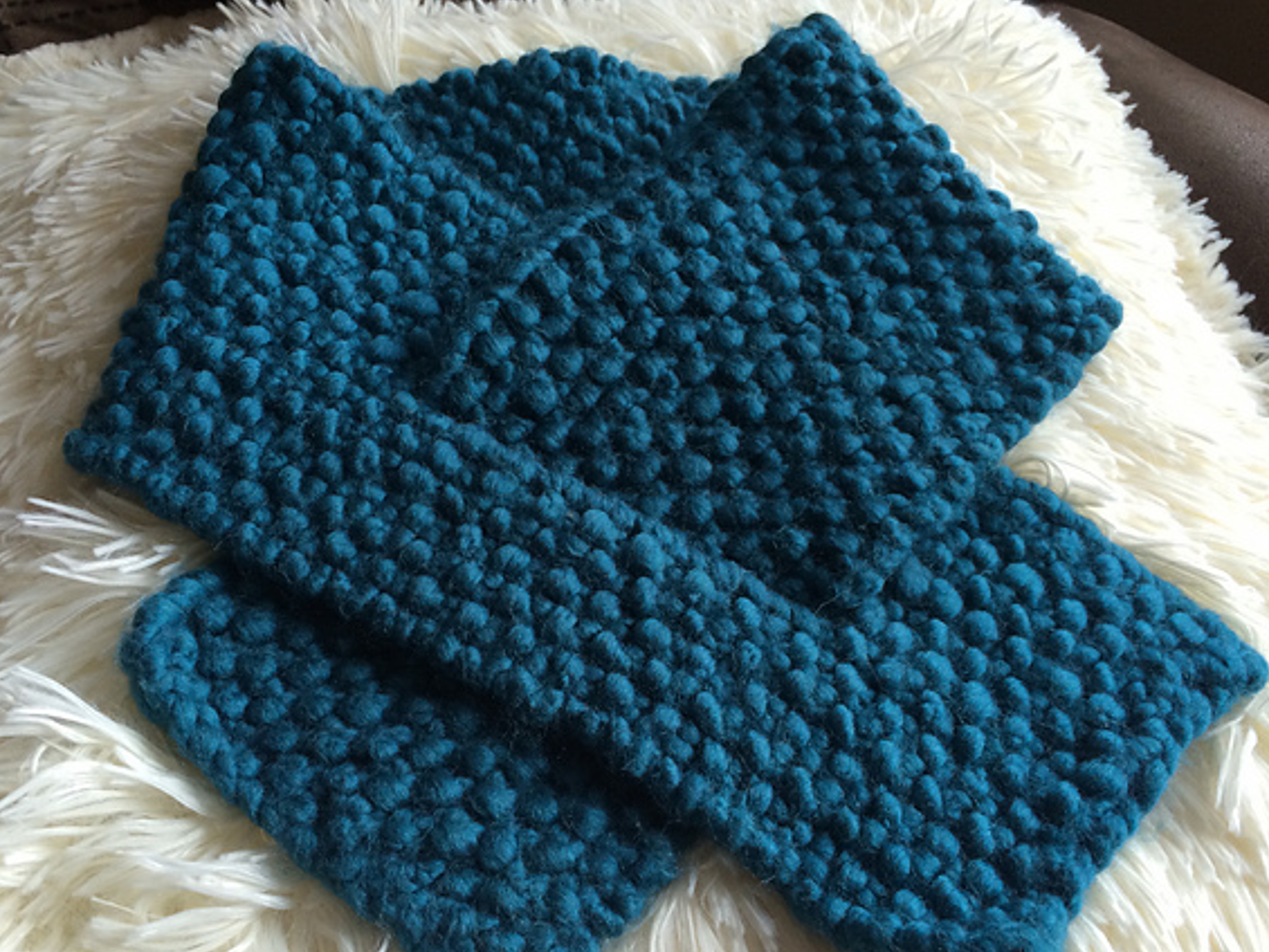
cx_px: 604
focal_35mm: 34
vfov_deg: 41.8
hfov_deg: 53.9
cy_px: 516
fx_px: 1247
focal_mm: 4.12
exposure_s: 1/30
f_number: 2.2
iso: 50
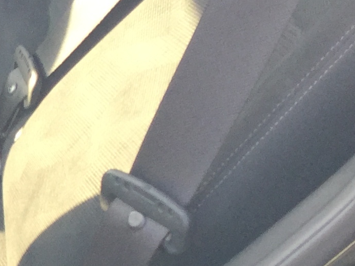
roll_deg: -1.4
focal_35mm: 146
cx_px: -269
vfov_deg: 10.0
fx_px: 1498
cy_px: 303
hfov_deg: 12.4
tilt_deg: -38.3
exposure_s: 1/50
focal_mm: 3.3
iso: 32
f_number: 2.4
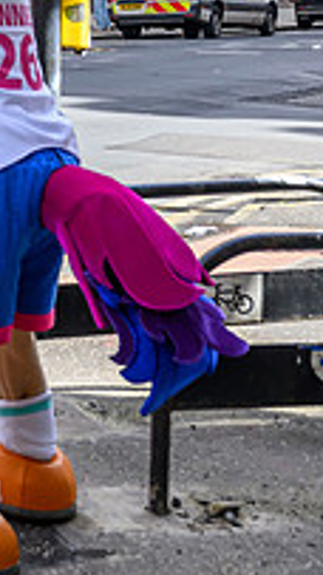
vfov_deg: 18.5
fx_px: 1738
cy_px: 76
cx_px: -281
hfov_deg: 10.0
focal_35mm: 114
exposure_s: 1/1000
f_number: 4.5
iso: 500
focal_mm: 31
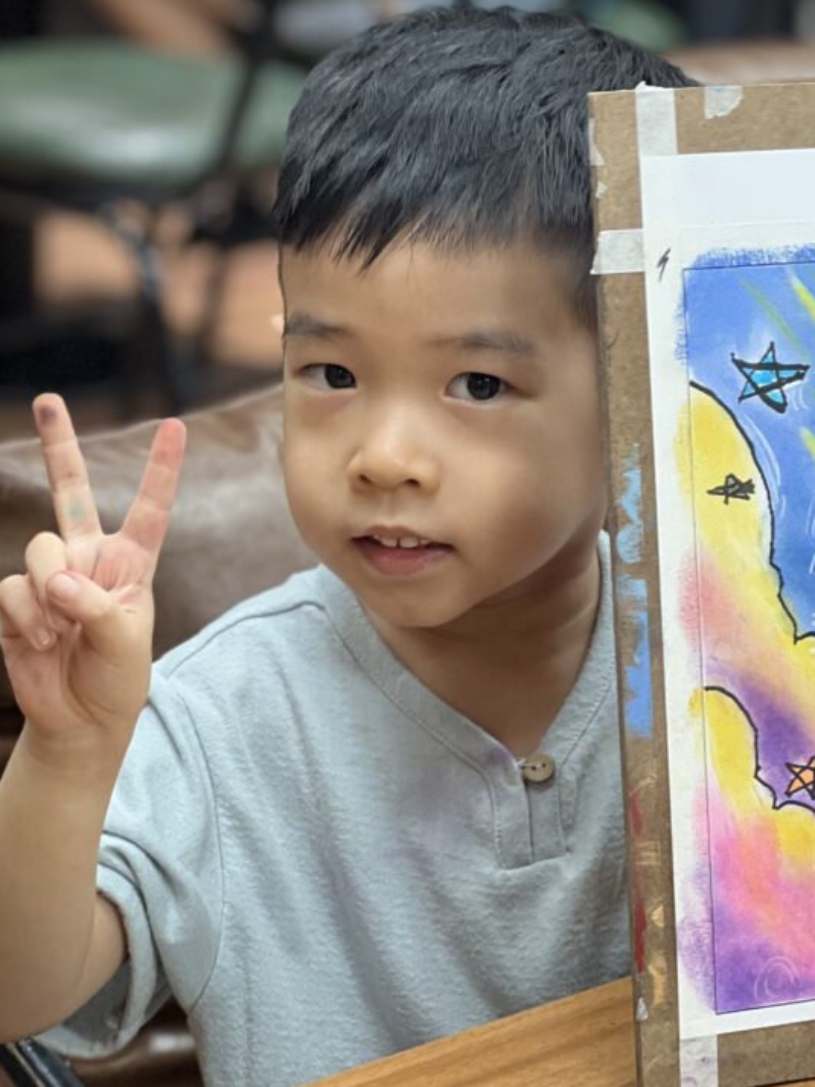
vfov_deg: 13.7
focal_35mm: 144
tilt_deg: -14.1
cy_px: 353
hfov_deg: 10.3
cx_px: 702
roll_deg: -4.3
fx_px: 4519
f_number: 2.8
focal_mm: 9
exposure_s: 1/33
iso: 125
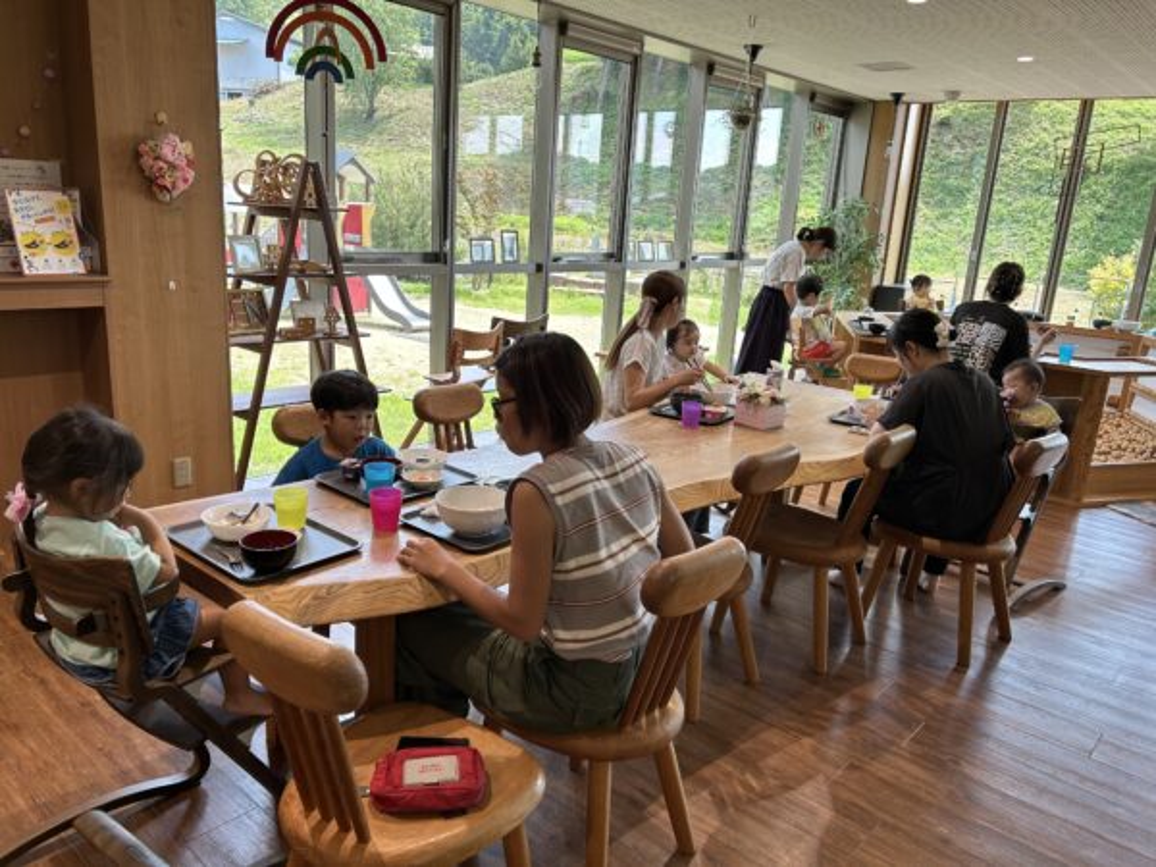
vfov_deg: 53.1
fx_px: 868
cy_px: 434
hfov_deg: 67.3
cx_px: 578
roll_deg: -3.6
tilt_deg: -14.9
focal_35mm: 26
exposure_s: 1/184
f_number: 1.5
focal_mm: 5.7
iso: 40
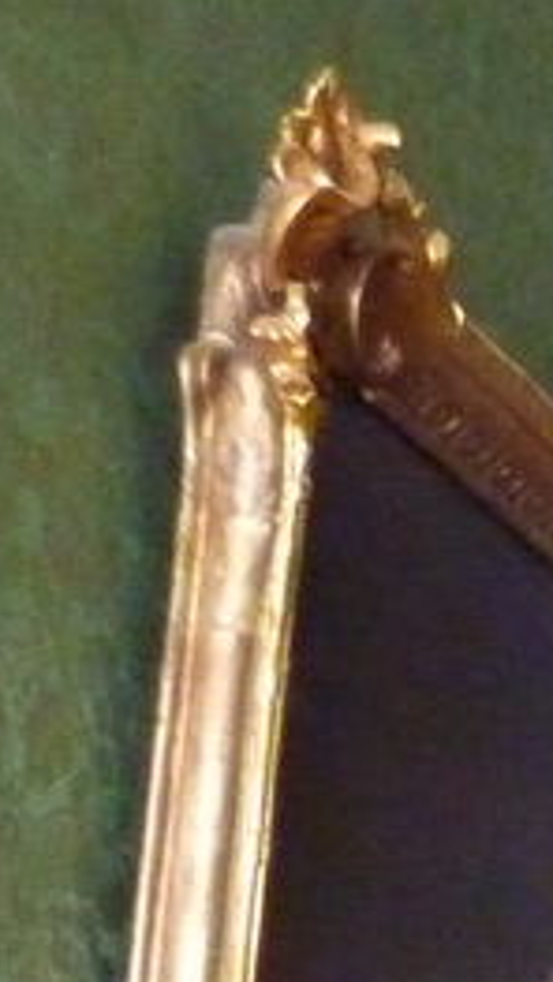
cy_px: 1550
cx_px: 2111
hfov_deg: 6.8
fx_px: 3753
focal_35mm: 144
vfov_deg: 13.8
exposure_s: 1/13
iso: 800
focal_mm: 4.7
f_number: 3.4
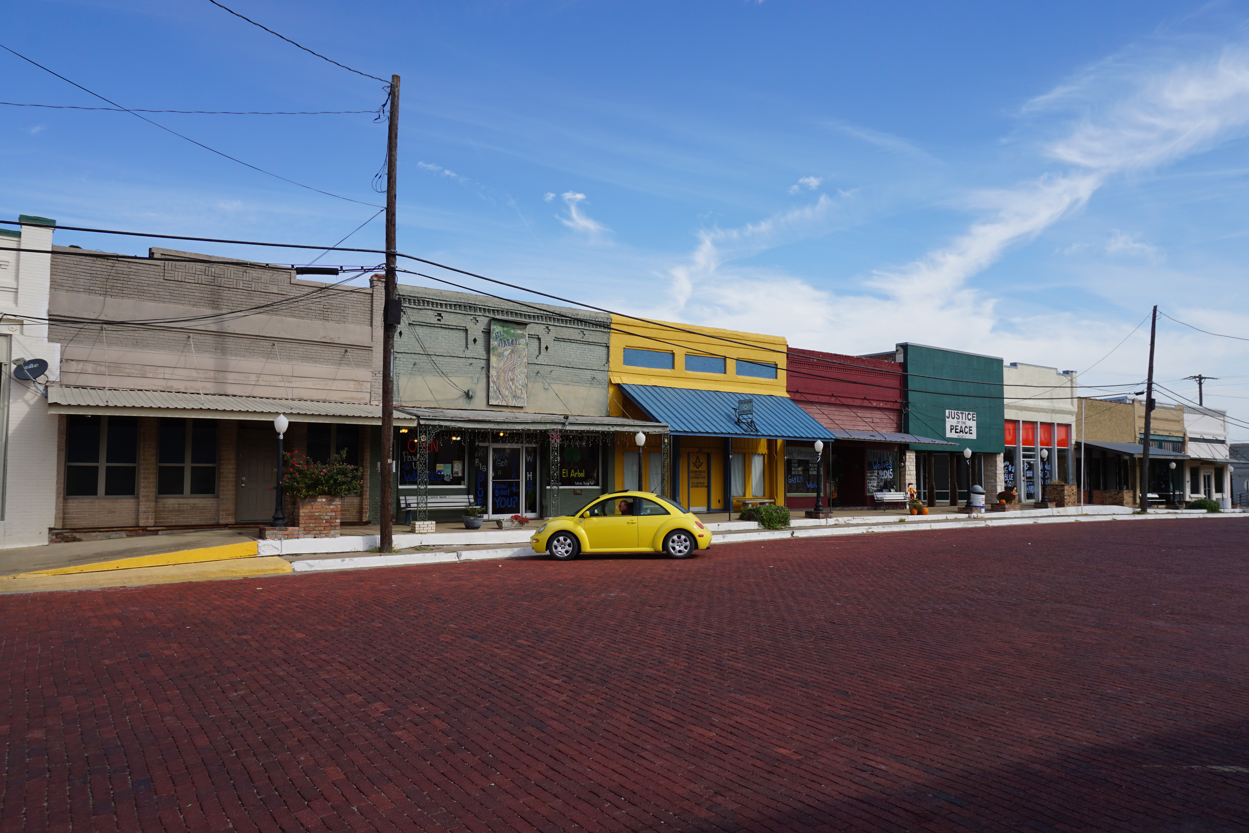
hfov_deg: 73.7
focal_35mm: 24
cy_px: 416
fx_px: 833
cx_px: 624
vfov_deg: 53.1
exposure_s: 1/125
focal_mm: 16
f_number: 11
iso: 100
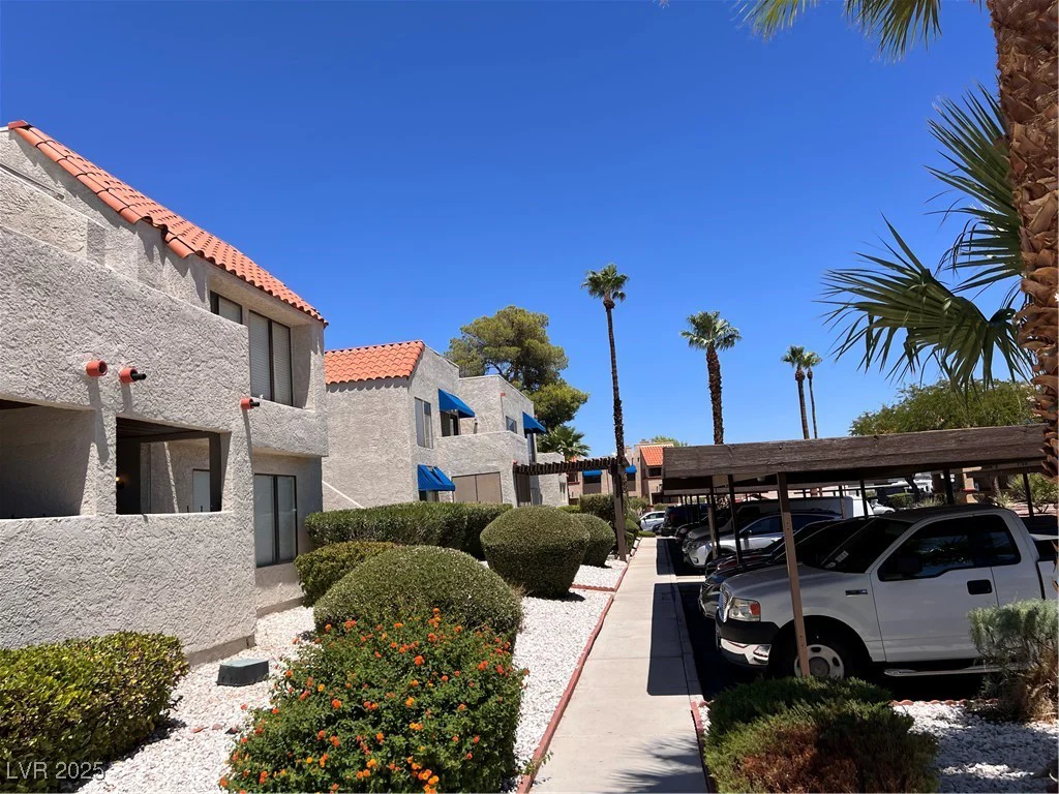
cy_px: 397
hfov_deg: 67.3
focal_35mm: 26
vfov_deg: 53.1
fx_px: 795
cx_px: 530
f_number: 1.5
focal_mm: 5.7
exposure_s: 1/4831
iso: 50
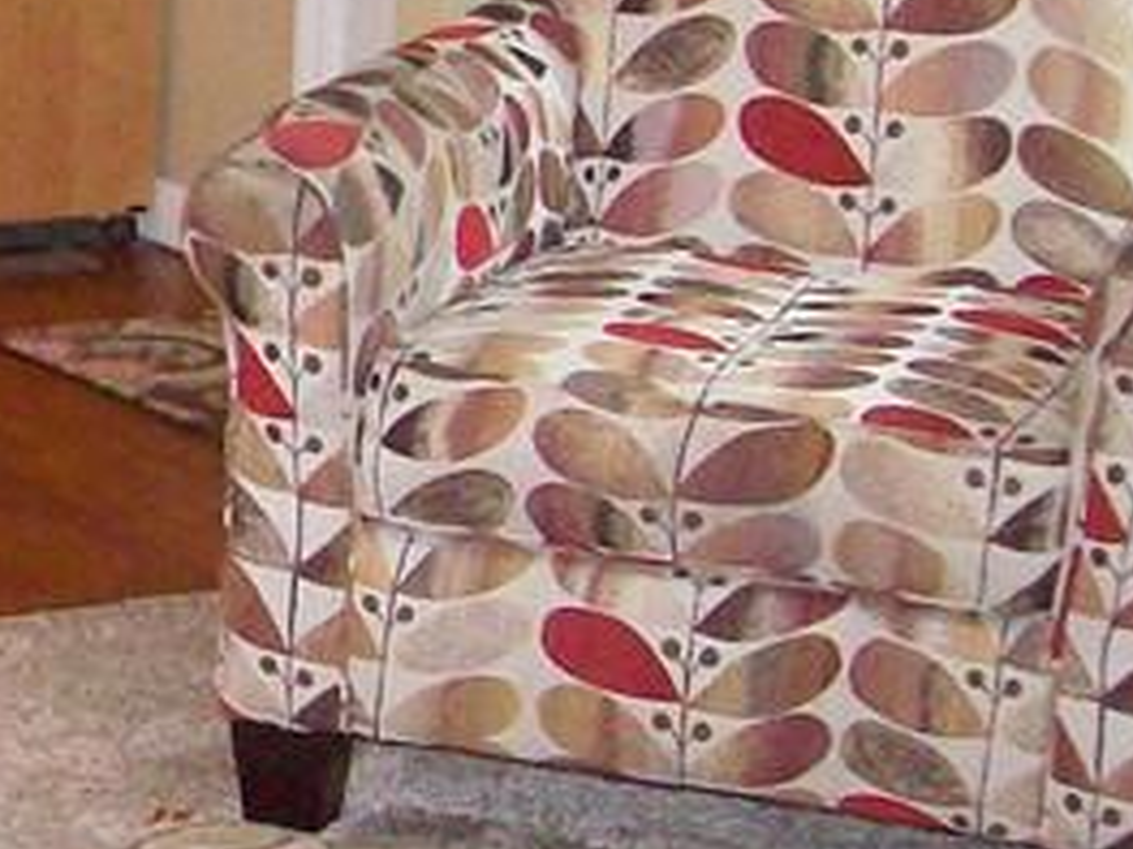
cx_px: -913
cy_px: 0
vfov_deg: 10.5
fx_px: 4580
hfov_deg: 12.8
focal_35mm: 140
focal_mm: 6
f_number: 2.7
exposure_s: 1/64
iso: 200
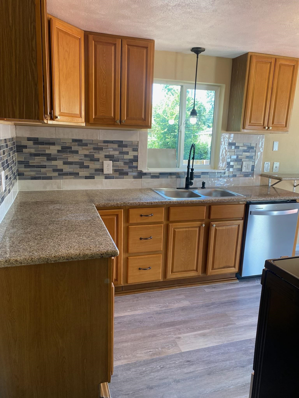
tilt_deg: -12.0
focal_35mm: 26
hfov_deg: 53.1
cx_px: 150
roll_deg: -1.8
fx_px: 299
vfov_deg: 67.3
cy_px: 199
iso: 125
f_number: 1.8
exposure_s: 1/120
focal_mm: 4.25
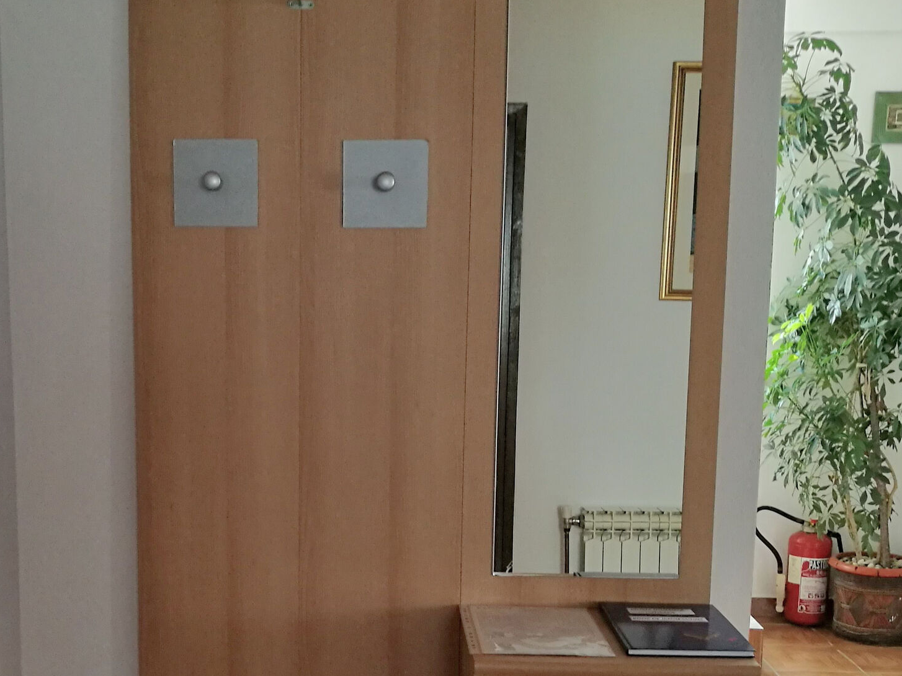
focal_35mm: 52
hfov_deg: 36.6
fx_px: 1355
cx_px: 325
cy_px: 486
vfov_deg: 27.7
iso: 200
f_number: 2.2
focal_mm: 4.5
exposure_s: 1/33.3
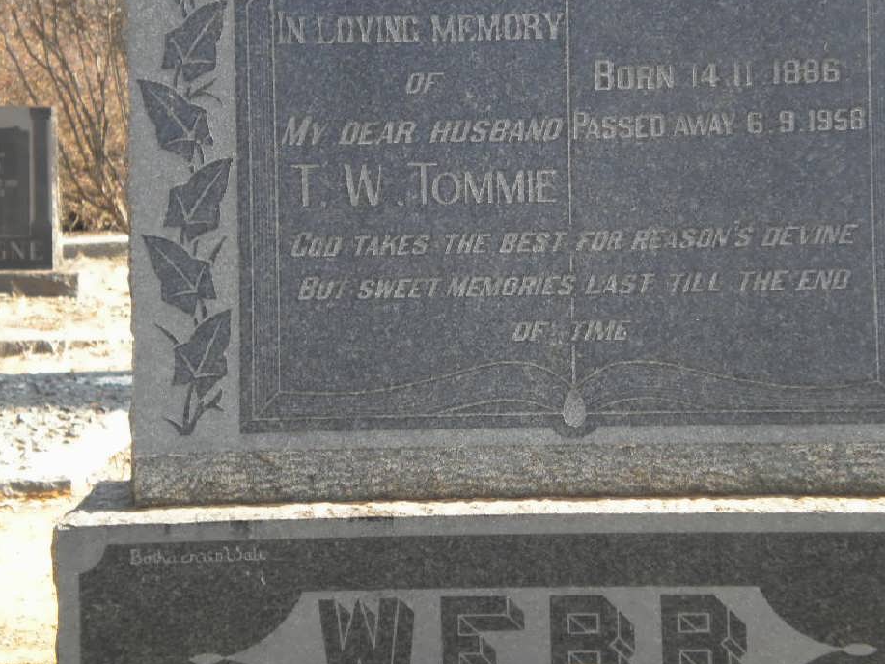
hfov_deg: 22.0
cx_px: 468
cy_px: 315
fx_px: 2276
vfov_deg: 16.6
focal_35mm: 89
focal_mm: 12.3
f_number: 4.6
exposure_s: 1/145
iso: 87
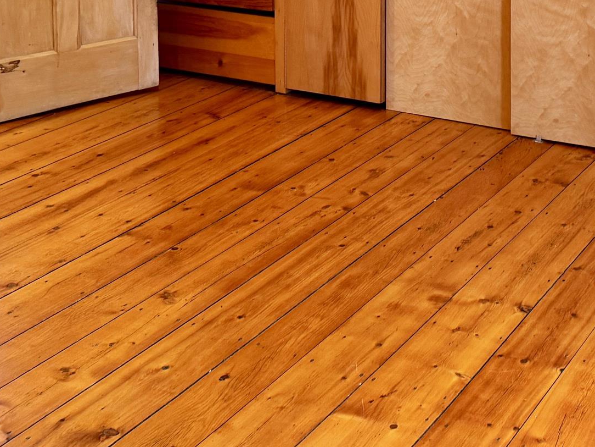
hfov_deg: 28.3
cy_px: -98
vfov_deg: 20.2
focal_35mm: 68
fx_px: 1169
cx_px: 423
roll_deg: -0.7
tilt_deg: -8.4
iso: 160
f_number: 1.78
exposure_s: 1/60
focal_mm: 6.76
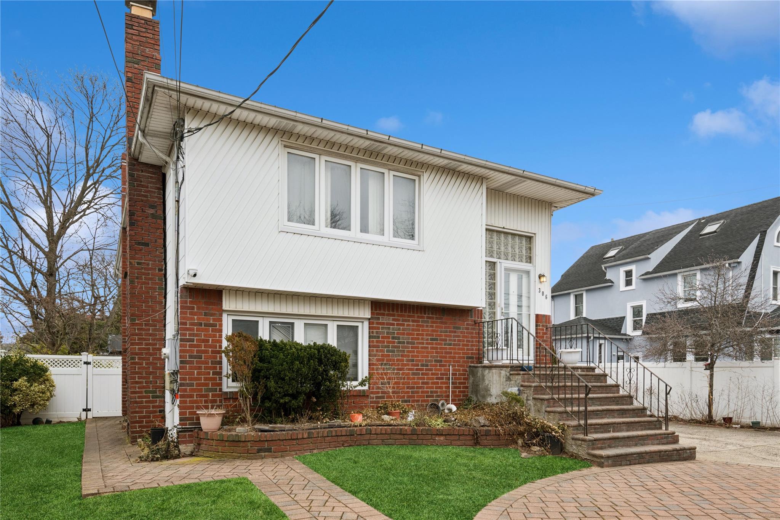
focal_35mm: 23
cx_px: 390
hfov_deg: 76.1
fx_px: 498
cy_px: 260
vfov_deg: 55.1
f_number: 14
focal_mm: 23
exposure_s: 1/125
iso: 640
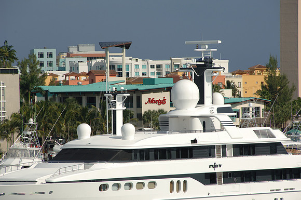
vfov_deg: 4.6
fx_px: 2505
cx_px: 150
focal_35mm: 300
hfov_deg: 6.9
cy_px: 100
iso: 100
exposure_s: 1/350
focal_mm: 200
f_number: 9.5
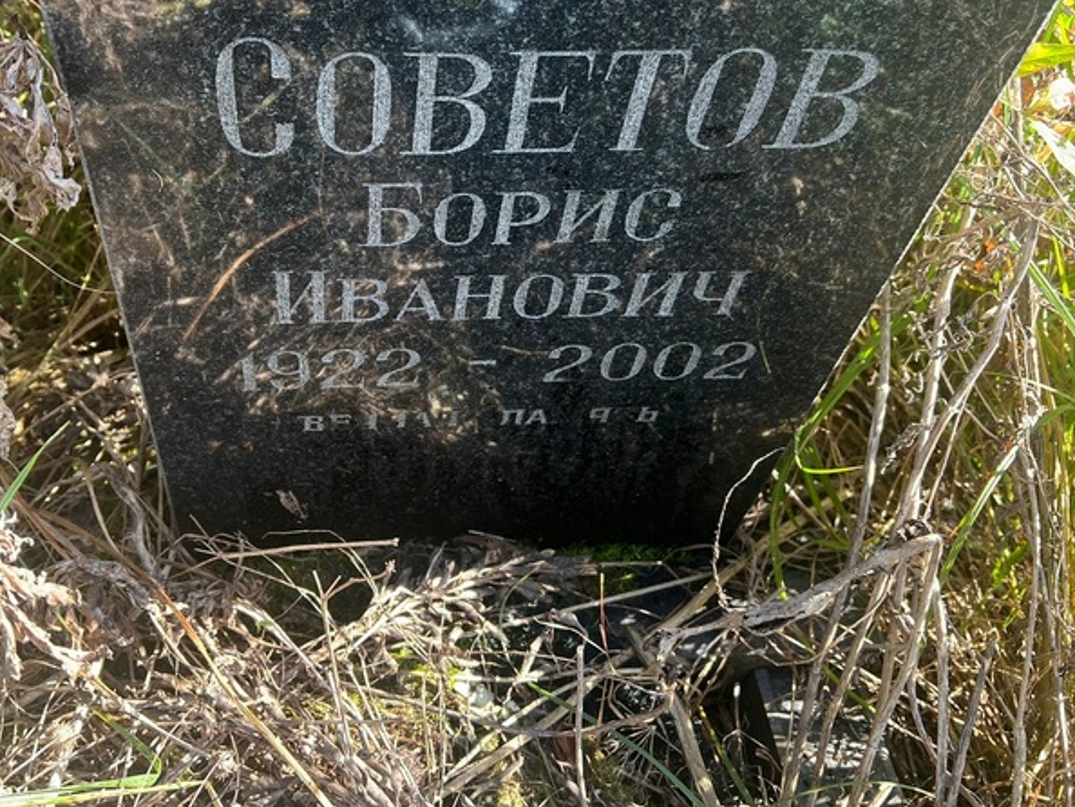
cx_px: 400
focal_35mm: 35
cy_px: 291
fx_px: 1087
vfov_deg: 40.4
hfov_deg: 52.0
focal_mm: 5.7
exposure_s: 1/191
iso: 40
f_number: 1.5
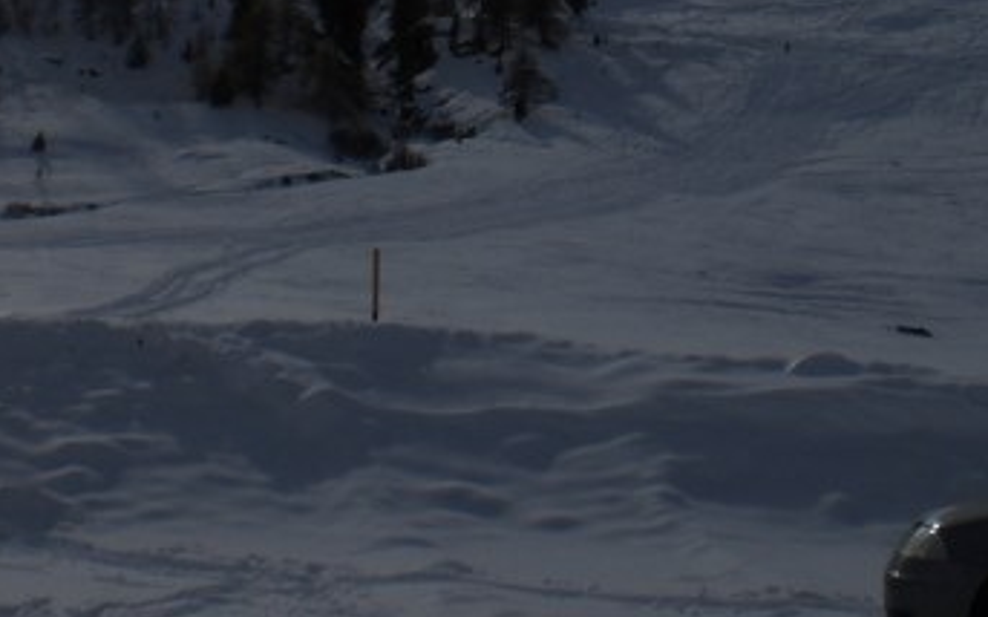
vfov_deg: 13.6
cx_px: 634
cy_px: -86
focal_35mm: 94
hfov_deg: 22.0
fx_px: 2530
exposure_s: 1/2000
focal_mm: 6.3
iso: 50
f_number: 4.4
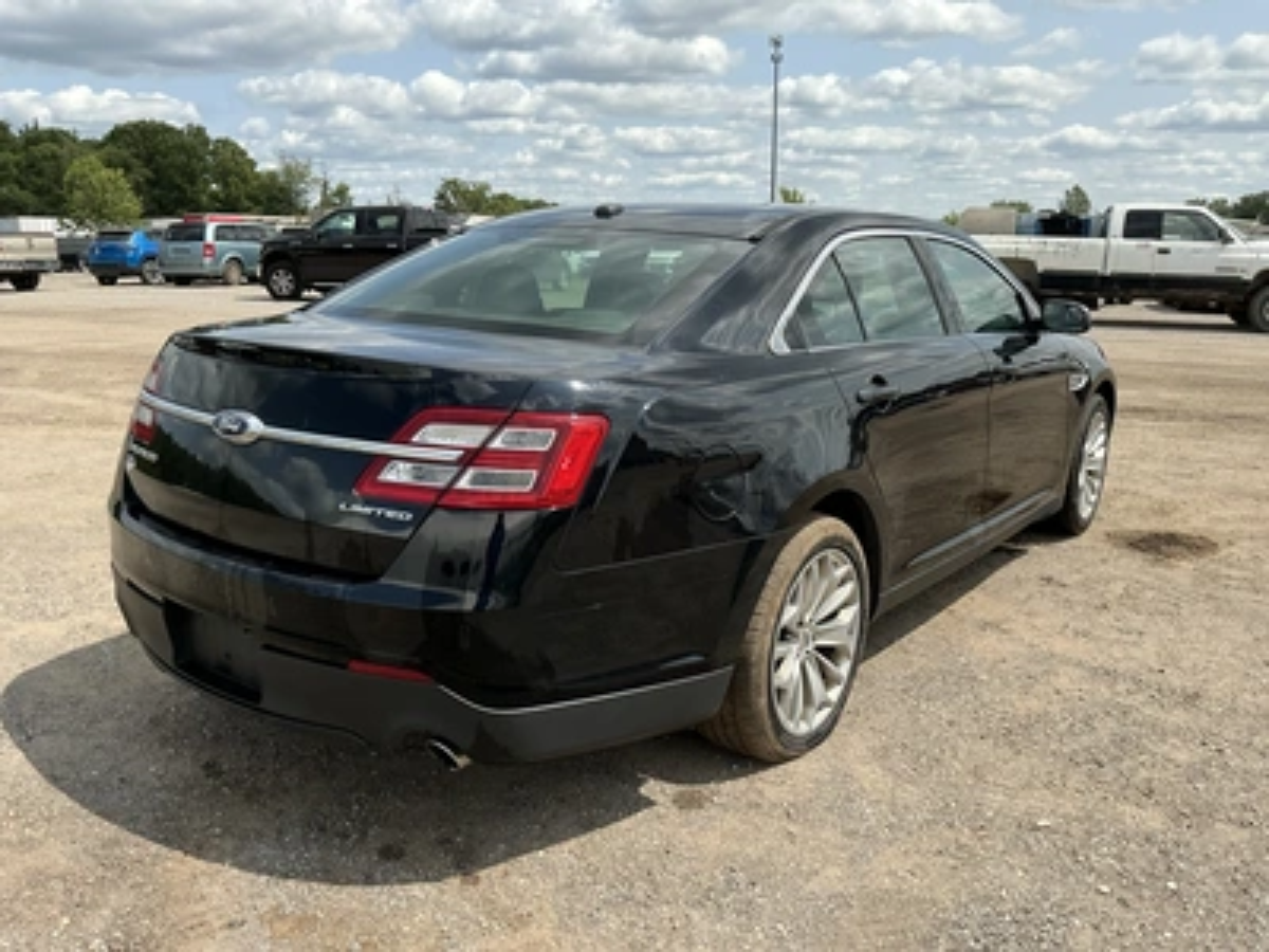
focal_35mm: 28
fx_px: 1026
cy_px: 476
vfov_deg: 49.7
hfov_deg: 63.4
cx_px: 634
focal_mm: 3
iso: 25
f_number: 1.8
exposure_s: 1/1786
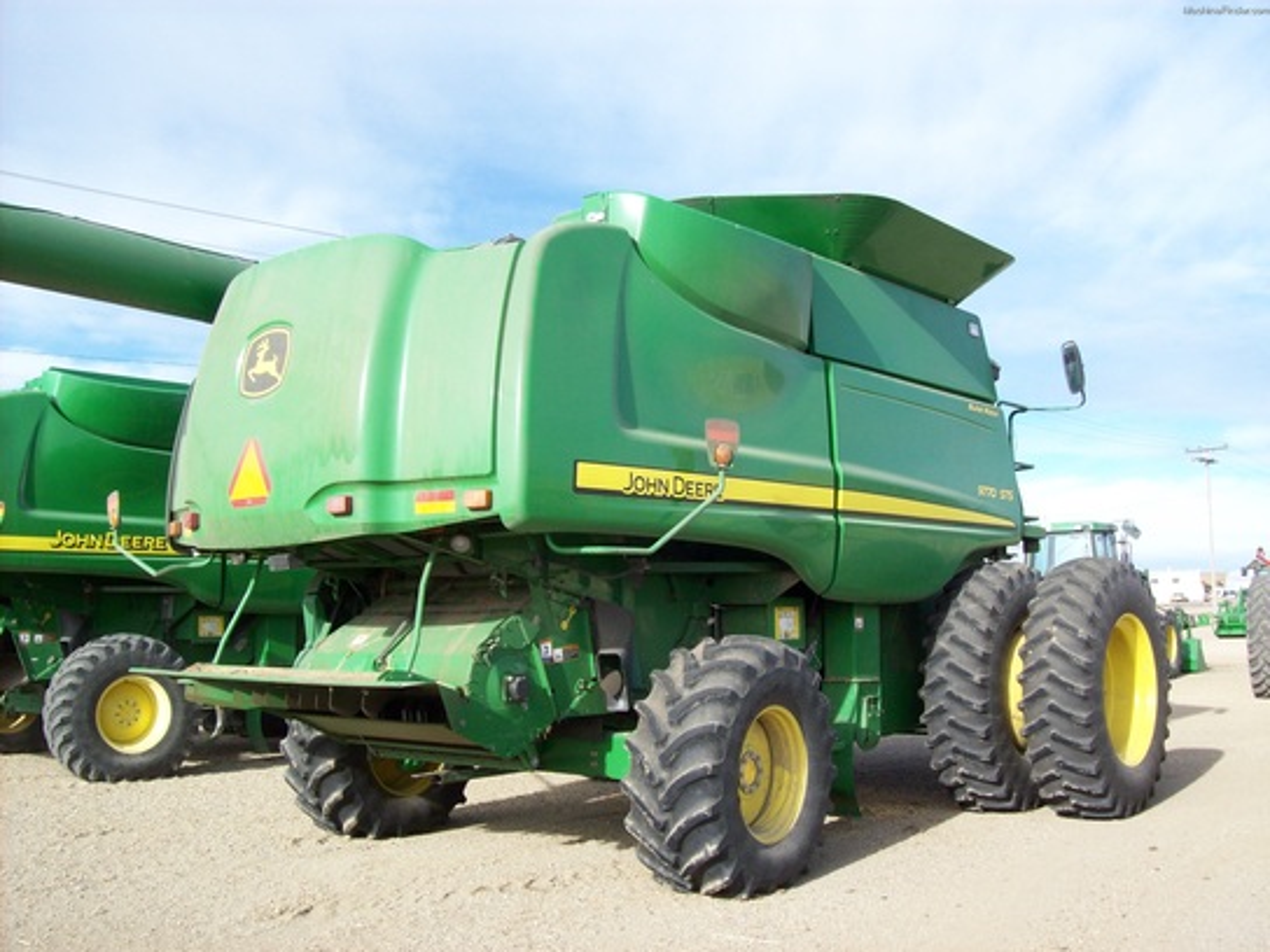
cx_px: 635
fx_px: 1321
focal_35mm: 36
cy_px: 476
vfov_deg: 39.7
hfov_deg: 51.4
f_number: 4.8
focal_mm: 6
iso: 80
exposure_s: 1/251
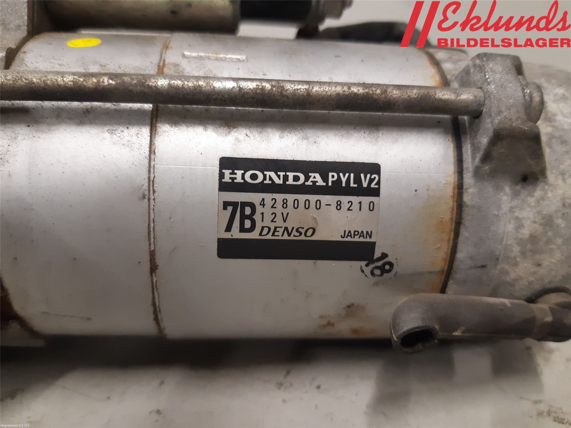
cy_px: 214
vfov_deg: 53.1
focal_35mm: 26
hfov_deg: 67.3
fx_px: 429
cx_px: 286
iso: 200
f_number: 1.7
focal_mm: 3.93
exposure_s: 1/50
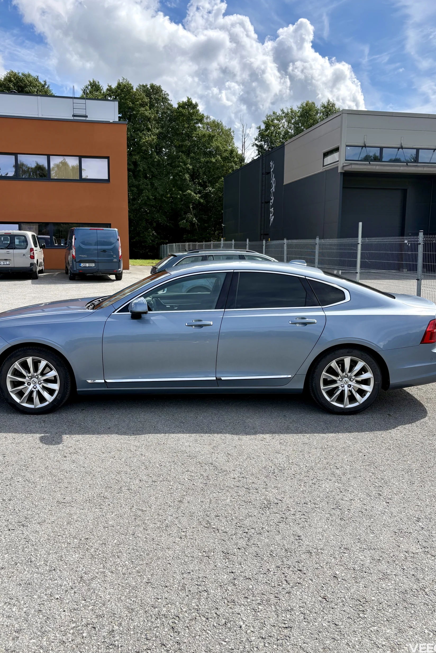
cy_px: 318
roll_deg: -0.2
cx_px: 203
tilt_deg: -7.6
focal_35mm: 28
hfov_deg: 46.4
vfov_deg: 65.5
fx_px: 509
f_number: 1.6
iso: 50
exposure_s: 1/3125
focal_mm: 5.96
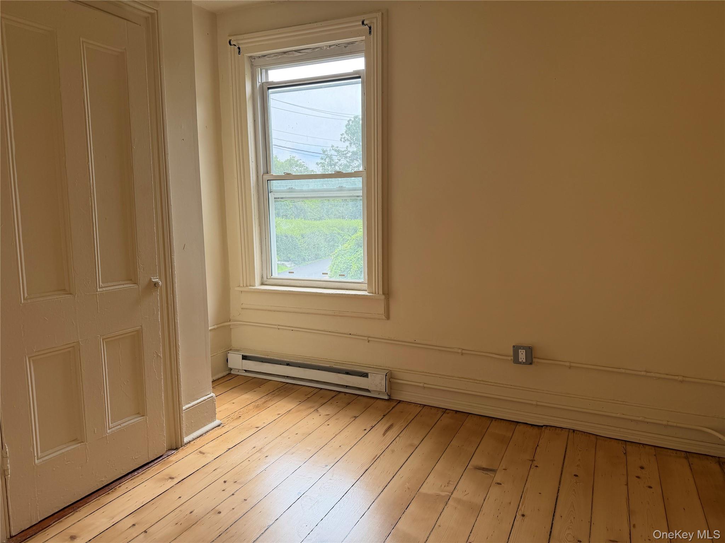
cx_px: 362
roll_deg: +1.6
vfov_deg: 56.8
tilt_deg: -6.9
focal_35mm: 24
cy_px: 272
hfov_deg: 71.6
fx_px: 503
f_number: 1.78
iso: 80
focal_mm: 6.76
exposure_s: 1/283
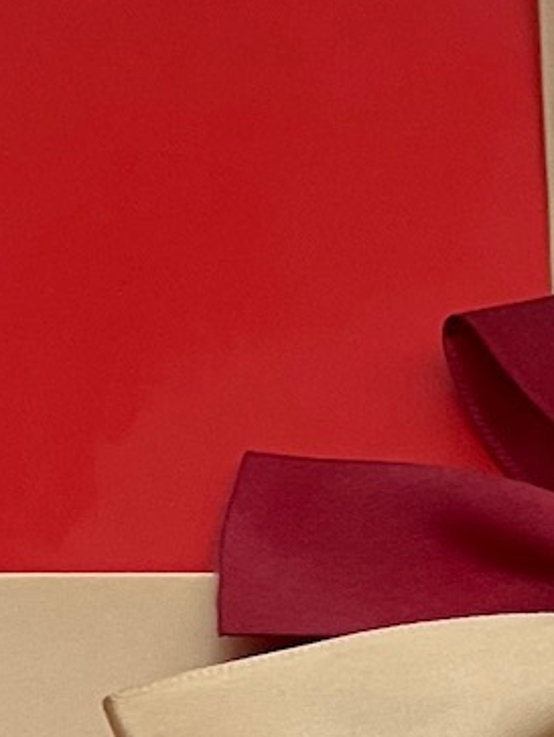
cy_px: 979
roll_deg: +0.8
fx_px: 9245
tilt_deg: -39.3
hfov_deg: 3.4
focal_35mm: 434
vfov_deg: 4.5
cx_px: 787
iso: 40
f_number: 2.8
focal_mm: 9
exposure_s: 1/99
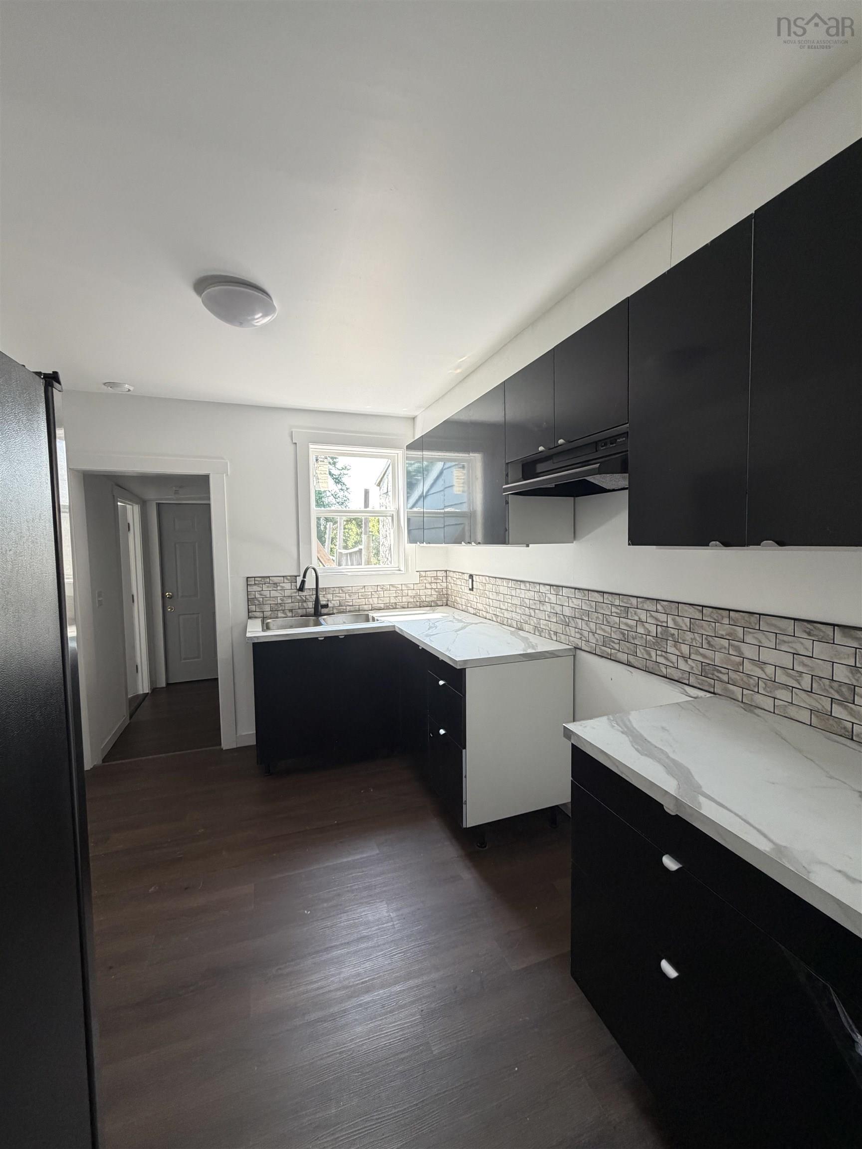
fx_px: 465
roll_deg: +0.6
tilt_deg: -3.9
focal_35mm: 14
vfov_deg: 102.1
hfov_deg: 85.7
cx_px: 431
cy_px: 574
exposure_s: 1/121
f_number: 2.2
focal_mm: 2.22
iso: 200
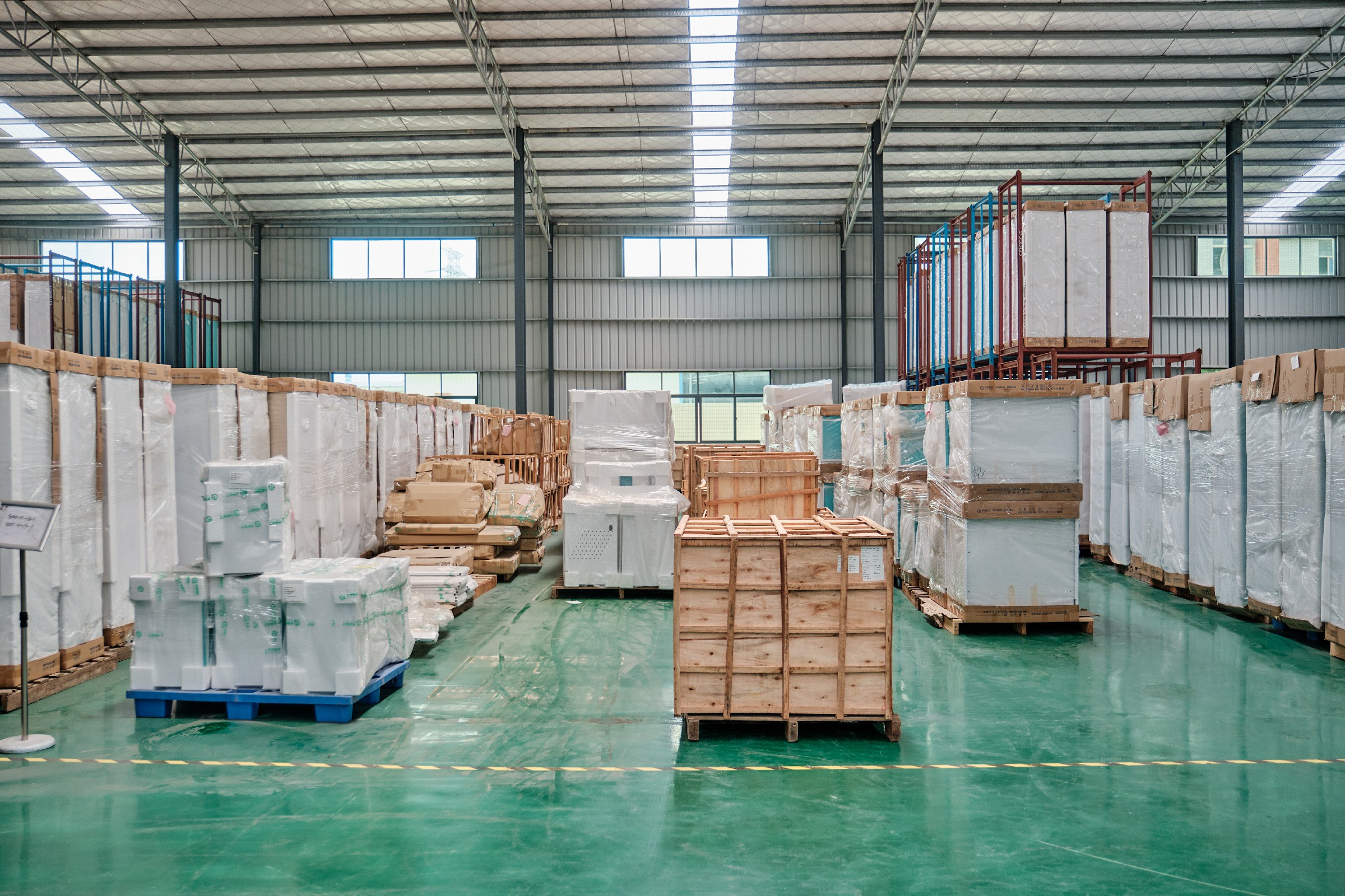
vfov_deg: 42.3
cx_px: 672
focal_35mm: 31
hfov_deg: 60.3
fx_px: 1158
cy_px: 448
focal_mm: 20.6
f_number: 2.8
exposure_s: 1/300
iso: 320
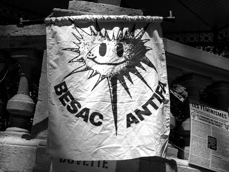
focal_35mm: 50
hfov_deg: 38.2
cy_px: 86
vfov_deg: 29.1
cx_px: 114
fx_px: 331
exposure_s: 1/400
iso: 200
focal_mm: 25
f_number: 9
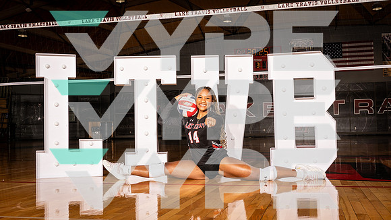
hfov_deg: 45.6
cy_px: 110
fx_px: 465
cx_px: 196
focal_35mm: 45
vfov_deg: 26.6
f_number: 11
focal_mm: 42.8
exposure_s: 1/250
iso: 200
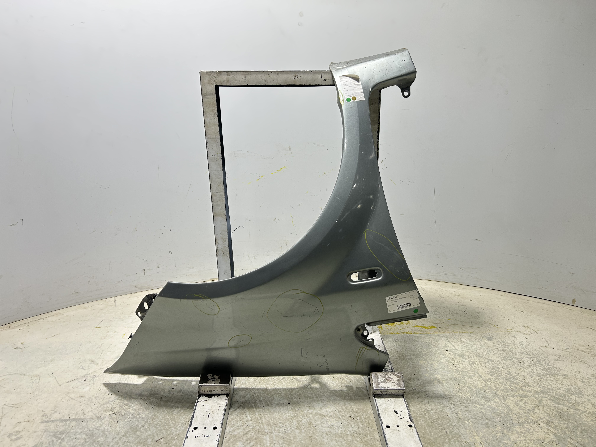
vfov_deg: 53.1
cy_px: 224
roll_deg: +0.3
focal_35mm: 26
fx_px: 448
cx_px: 298
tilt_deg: -15.6
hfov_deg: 67.3
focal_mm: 5.7
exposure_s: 1/120
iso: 50
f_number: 1.5
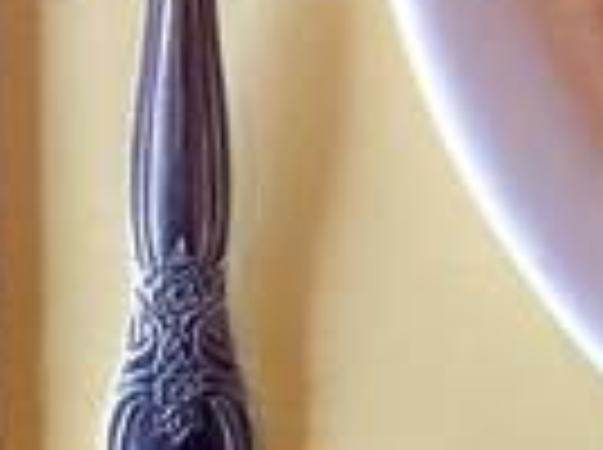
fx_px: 2208
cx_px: 972
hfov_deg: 14.3
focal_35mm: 127
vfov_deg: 11.0
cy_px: -302
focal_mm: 4.15
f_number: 2.2
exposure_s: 1/10
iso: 125
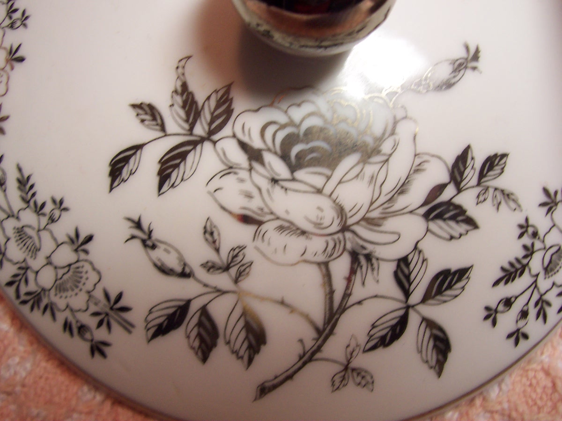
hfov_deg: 50.1
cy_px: 210
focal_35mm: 37
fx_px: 601
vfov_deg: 38.7
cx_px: 281
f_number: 2.8
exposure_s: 1/30
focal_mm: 5.6
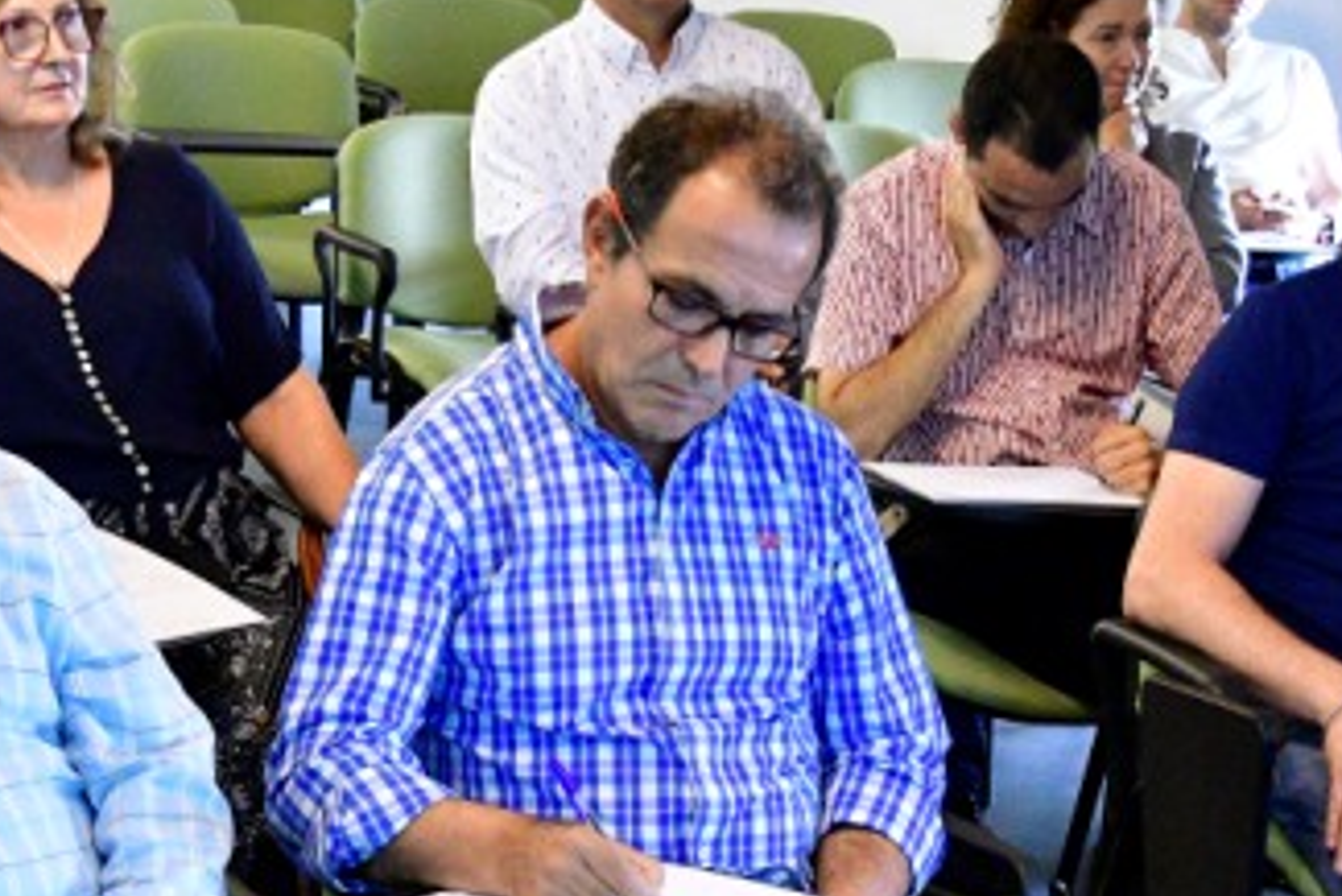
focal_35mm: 104
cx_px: 471
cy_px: 1001
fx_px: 3878
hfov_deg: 19.6
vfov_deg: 12.9
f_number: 4
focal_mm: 22
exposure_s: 1/50
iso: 4000
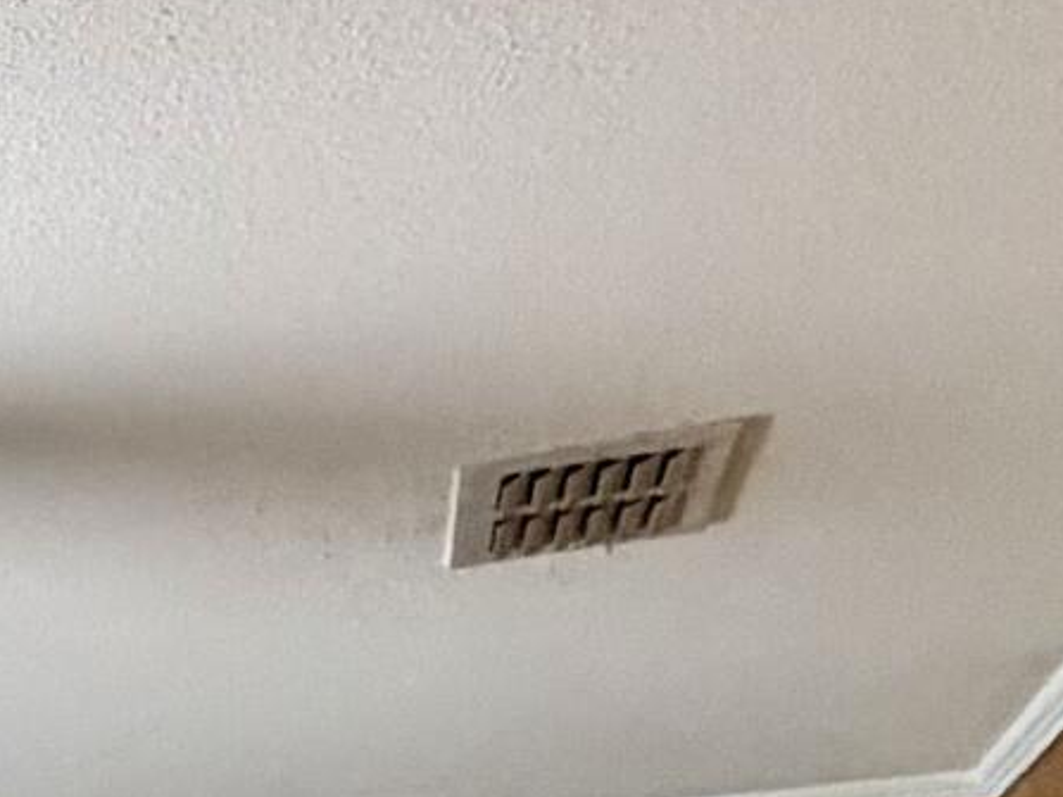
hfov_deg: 14.3
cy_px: 1618
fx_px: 2886
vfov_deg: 13.4
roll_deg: -0.5
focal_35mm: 94
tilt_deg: -2.2
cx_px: -1477
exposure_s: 1/60
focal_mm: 2.22
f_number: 2.2
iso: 640
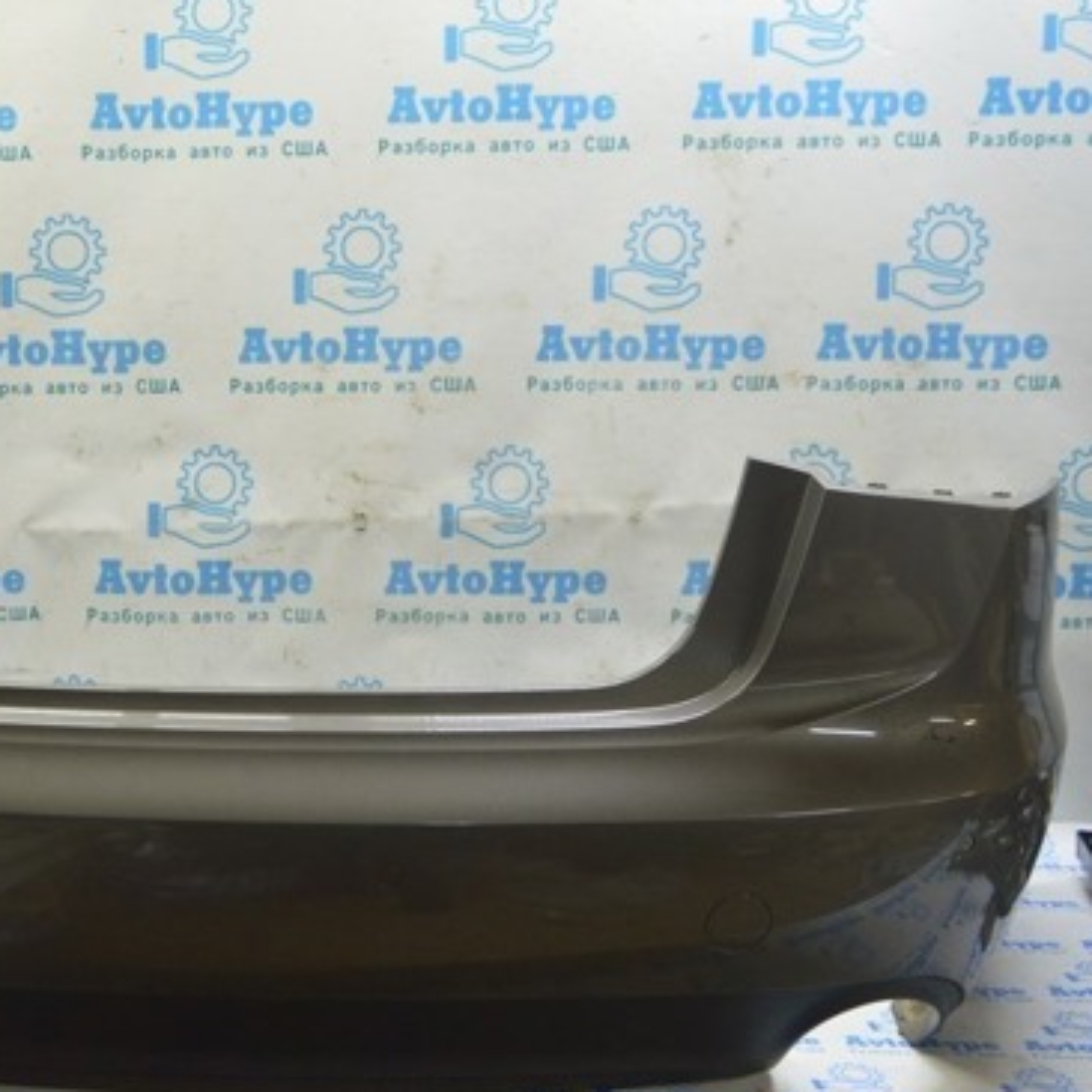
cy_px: 515
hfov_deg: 33.2
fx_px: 1749
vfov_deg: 34.7
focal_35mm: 49
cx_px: 149
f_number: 5.6
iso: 400
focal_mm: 22
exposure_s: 1/20
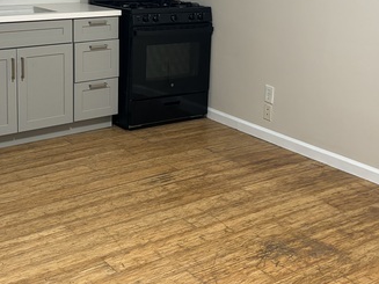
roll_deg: -0.7
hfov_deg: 36.0
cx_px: 144
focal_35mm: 53
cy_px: 43
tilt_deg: -9.6
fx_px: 580
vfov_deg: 26.8
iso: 320
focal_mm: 5.96
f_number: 1.6
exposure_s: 1/60
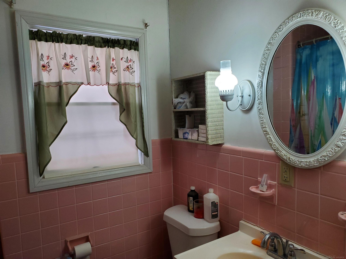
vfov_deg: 53.1
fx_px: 260
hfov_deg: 67.3
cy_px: 130
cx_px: 173
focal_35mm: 26
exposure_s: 1/120
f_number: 2.4
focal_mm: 4.3
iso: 200
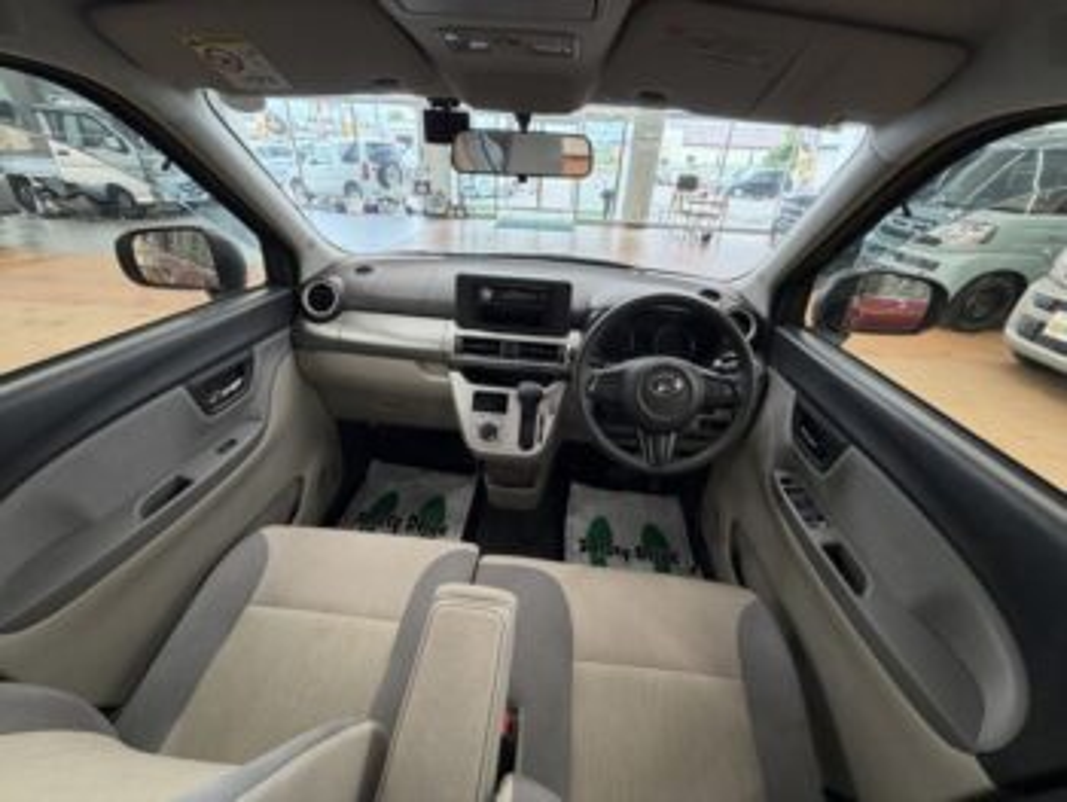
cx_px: 534
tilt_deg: -29.3
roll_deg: -2.4
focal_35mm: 14
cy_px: 401
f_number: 2.2
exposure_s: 1/50
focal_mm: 2.22
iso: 200
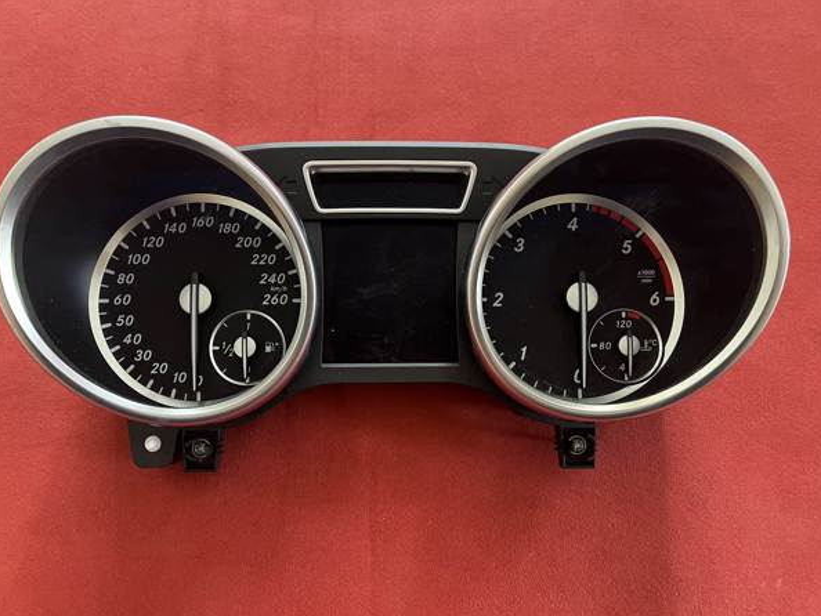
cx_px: 394
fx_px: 664
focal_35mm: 28
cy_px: 319
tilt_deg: -70.8
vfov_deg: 49.8
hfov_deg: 63.4
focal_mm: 5.1
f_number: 1.6
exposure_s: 1/50
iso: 400
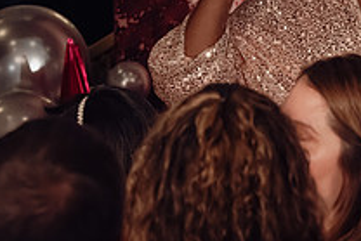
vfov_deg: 3.9
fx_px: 3562
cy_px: -60
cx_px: 397
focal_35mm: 355
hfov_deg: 5.8
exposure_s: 1/160
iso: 4000
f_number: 7.1
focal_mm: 125
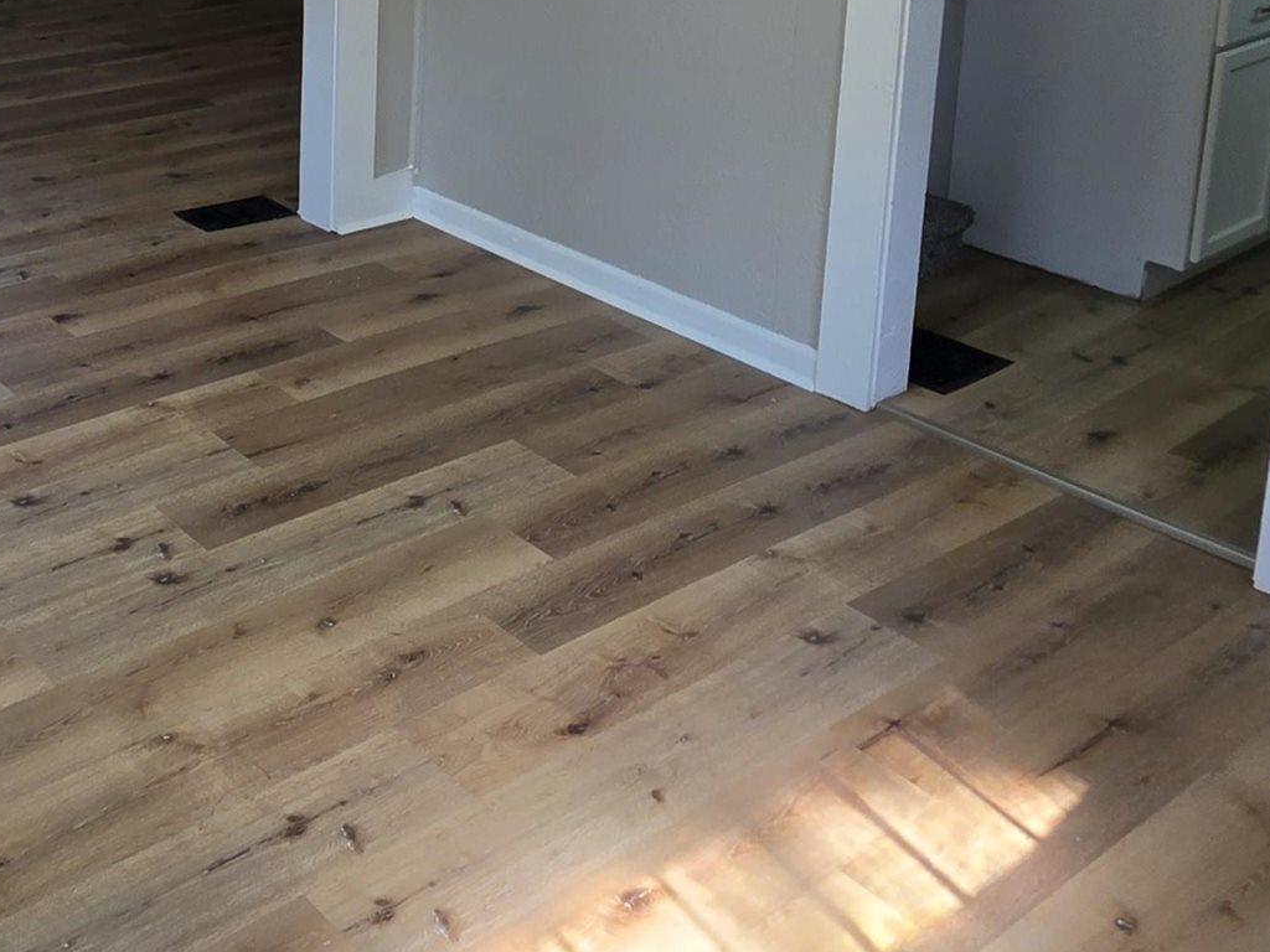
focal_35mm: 39
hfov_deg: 44.0
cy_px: -98
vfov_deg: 32.4
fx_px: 1431
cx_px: 148
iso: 32
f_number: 1.9
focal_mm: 2.2
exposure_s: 1/120
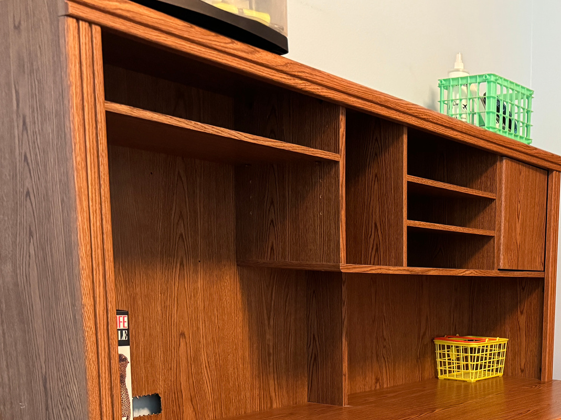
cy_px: 386
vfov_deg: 30.0
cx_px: 535
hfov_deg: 37.7
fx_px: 745
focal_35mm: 46
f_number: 1.78
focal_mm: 6.76
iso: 800
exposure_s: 1/40
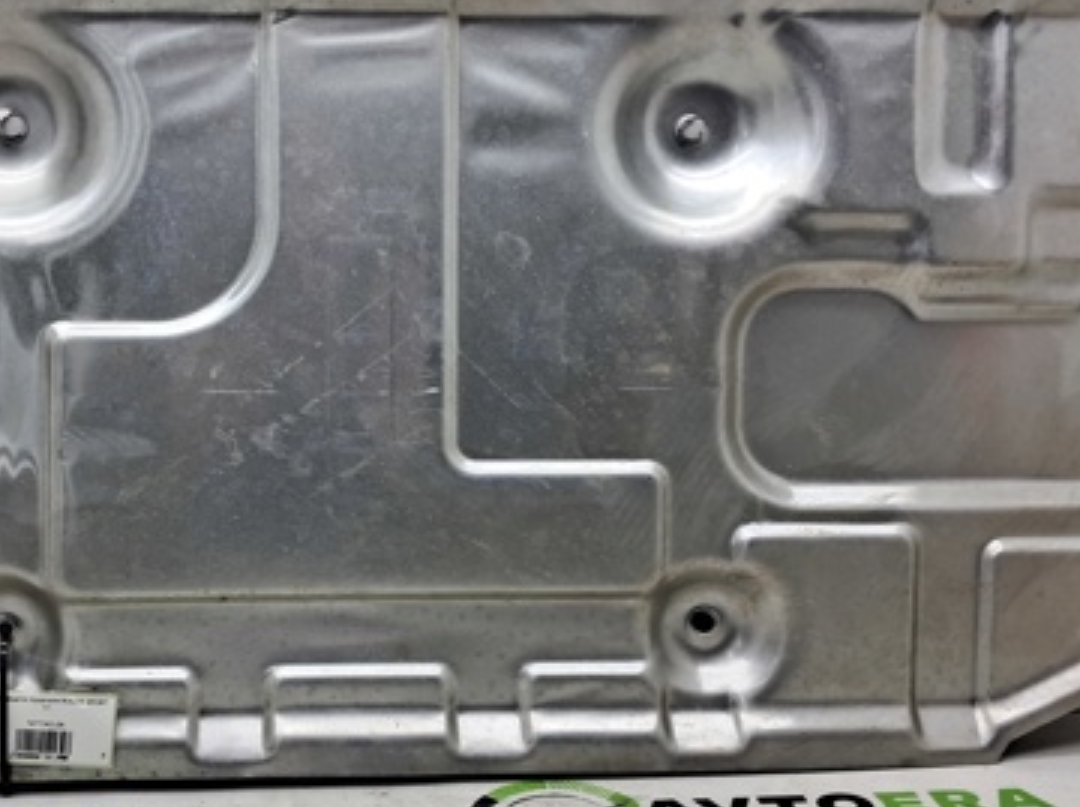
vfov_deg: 30.2
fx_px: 1496
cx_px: 336
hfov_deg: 39.1
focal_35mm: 48
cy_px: 392
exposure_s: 1/100
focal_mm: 4
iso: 50
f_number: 1.8
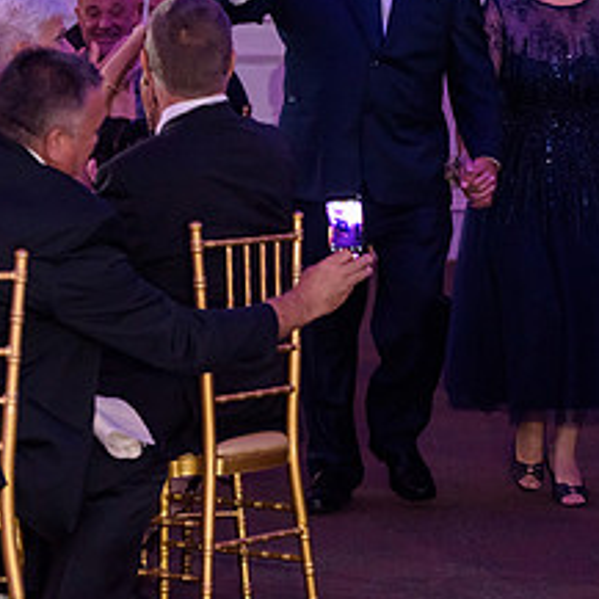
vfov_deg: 7.8
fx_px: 4366
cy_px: 95
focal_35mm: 223
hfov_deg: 7.8
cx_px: 552
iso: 1600
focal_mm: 98
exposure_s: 1/125
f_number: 4
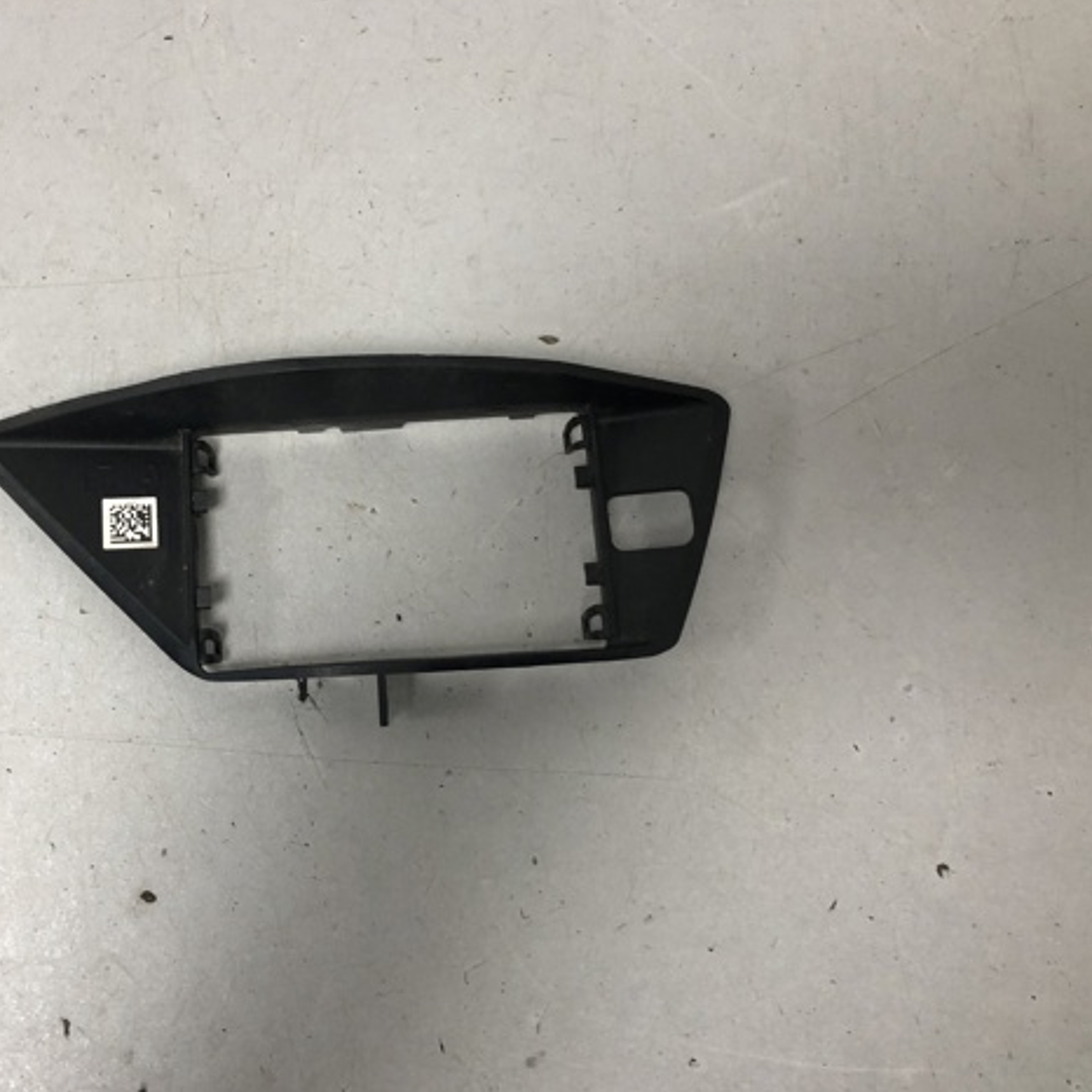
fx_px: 1213
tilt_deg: -79.2
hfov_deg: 47.7
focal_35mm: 34
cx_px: 370
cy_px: 551
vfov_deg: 48.5
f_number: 1.8
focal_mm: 4
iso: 32
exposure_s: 1/25
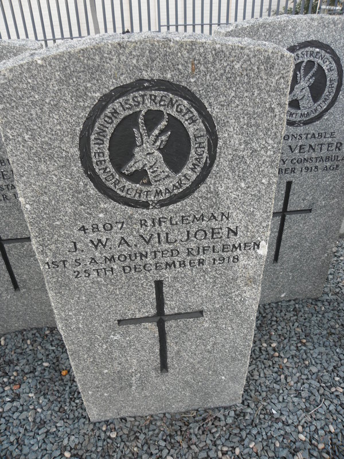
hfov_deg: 53.1
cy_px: 230
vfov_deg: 67.3
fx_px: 345
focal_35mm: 26
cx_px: 172
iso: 80
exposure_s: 1/30
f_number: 2.8
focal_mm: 4.6
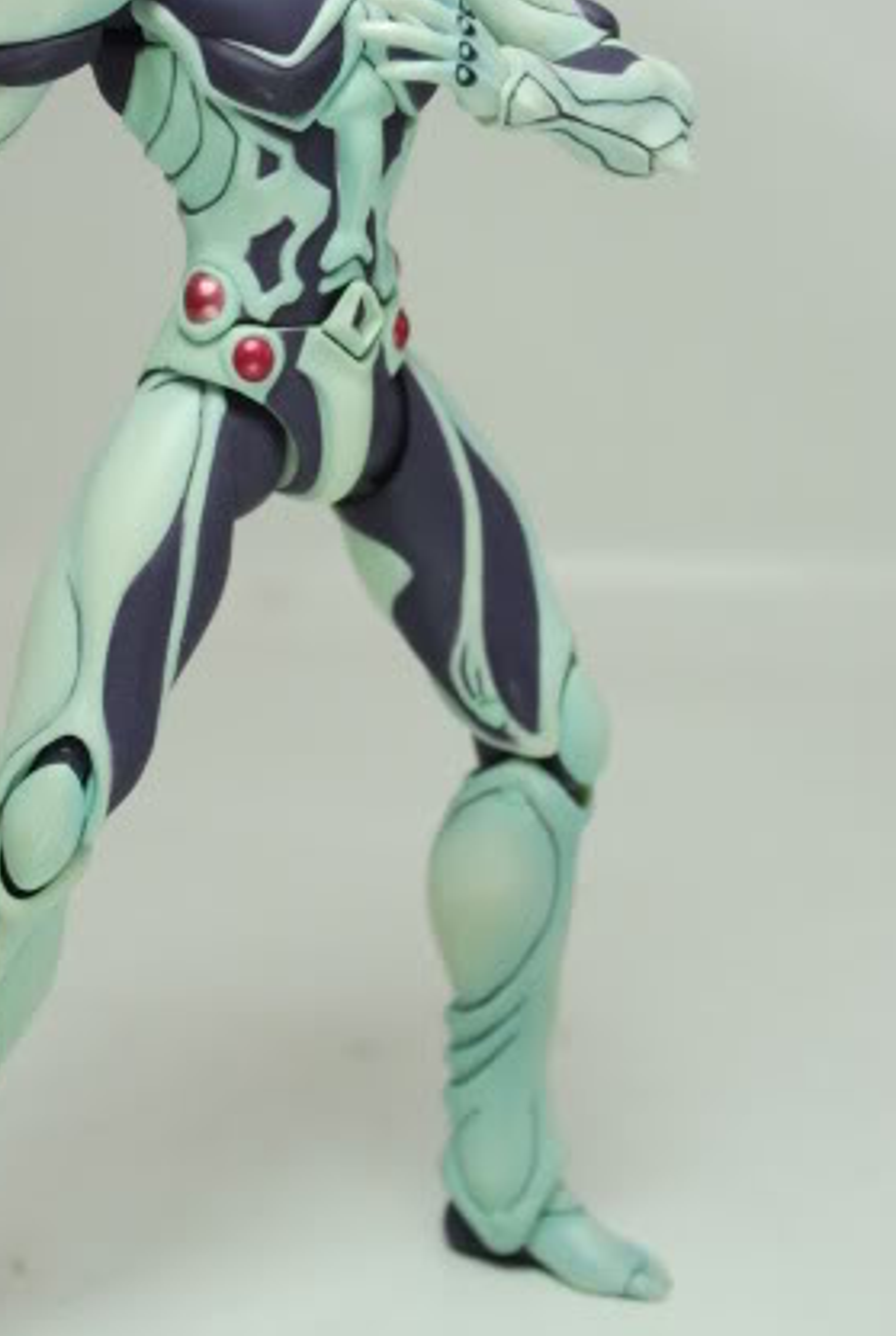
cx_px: 257
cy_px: 522
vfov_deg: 30.0
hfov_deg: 20.3
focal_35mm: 67
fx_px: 2482
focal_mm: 29
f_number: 6.3
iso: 800
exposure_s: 1/50
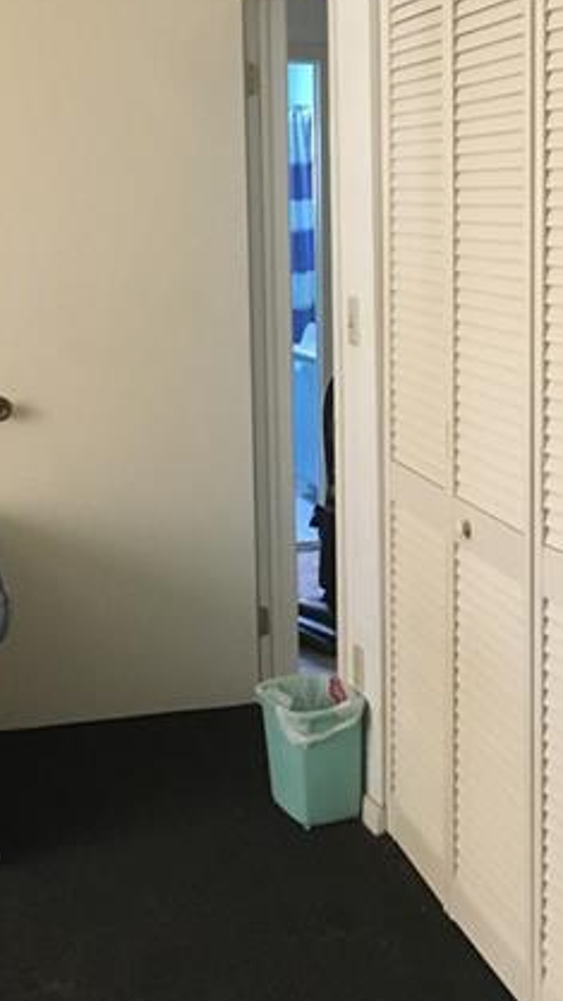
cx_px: 441
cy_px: 424
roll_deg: +0.5
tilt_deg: -7.1
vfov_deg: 35.9
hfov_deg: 20.5
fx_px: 1540
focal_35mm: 58
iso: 250
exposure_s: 1/15
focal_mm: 4.15
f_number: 2.2
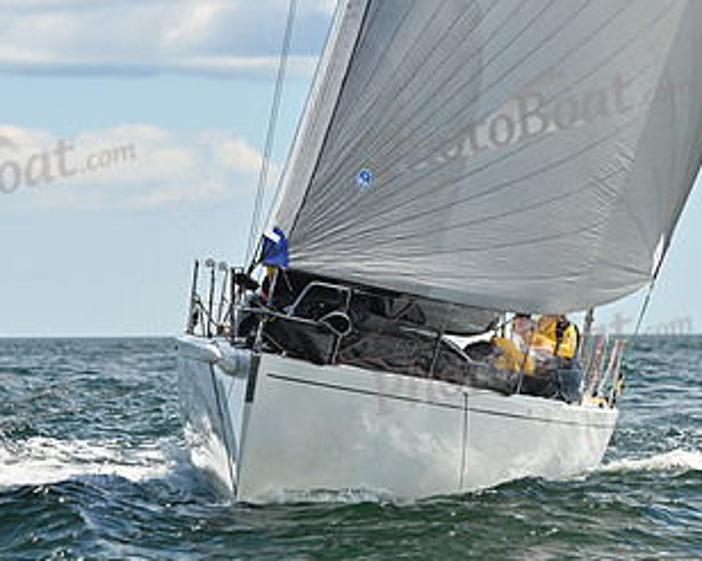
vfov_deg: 7.2
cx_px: 255
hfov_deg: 8.9
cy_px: 270
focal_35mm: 216
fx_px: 4485
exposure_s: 1/2000
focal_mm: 122
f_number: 3.2
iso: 250
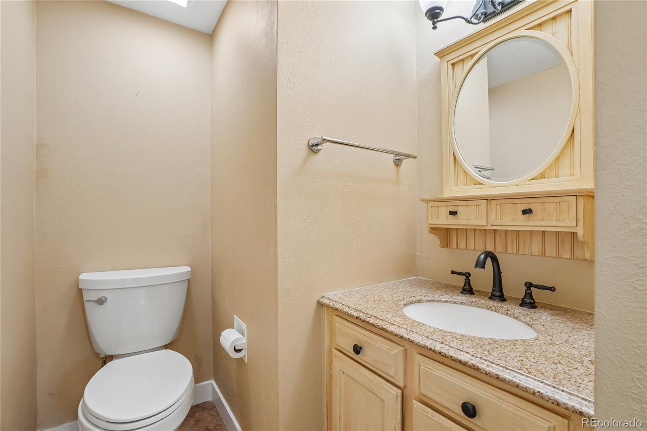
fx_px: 270
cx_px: 324
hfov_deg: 100.4
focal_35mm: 15
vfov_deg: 77.3
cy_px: 216
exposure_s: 1/25
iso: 400
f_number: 8
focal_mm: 10
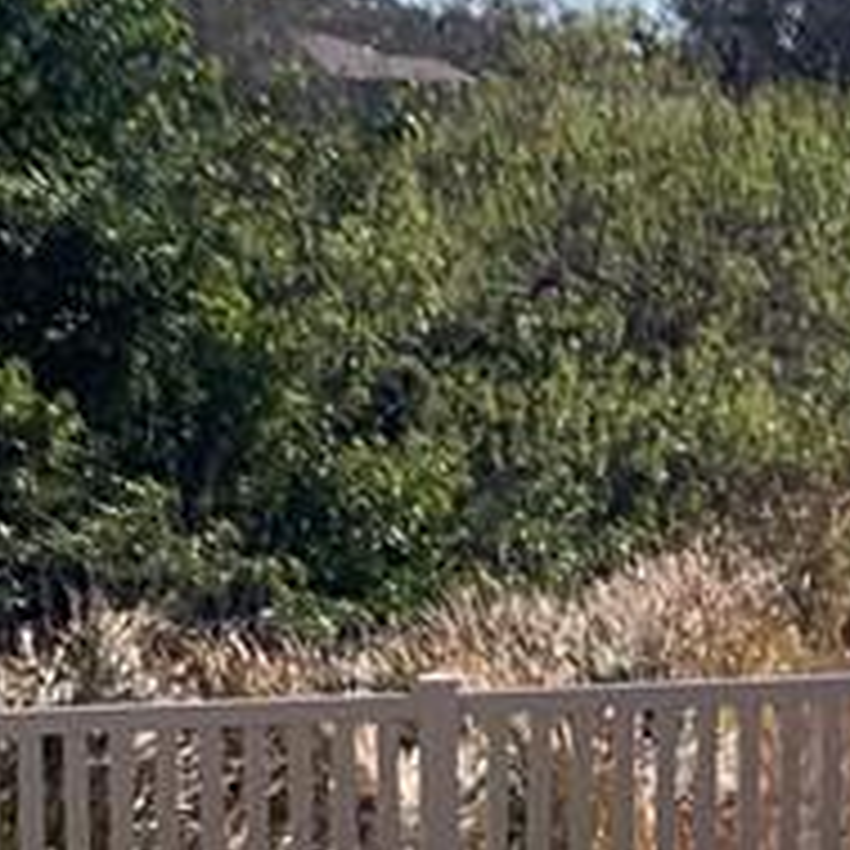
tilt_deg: +0.6
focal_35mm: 195
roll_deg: -1.7
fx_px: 5417
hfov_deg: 8.3
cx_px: 1925
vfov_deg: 9.0
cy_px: 477
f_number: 1.8
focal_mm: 4.25
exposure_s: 1/3650
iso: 25
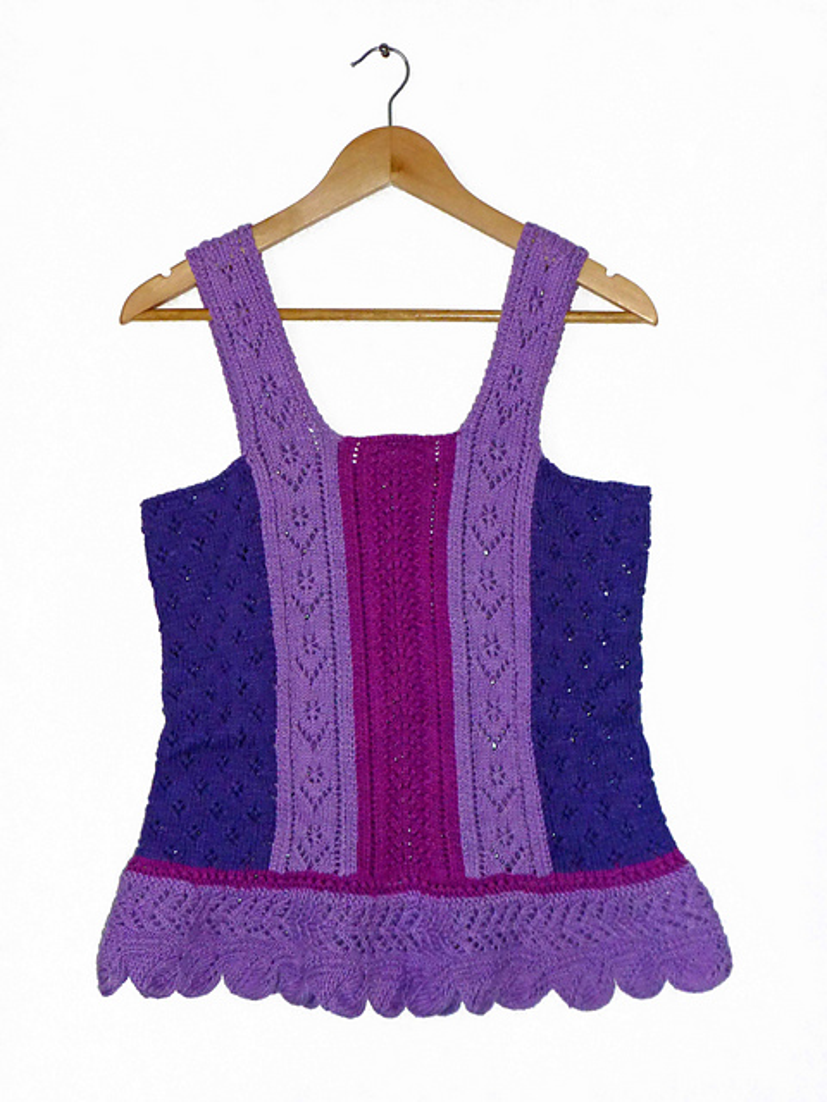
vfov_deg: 33.2
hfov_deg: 25.2
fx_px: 1848
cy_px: 551
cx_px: 414
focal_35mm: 58
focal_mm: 10.3
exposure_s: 1/60
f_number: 4.7
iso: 800
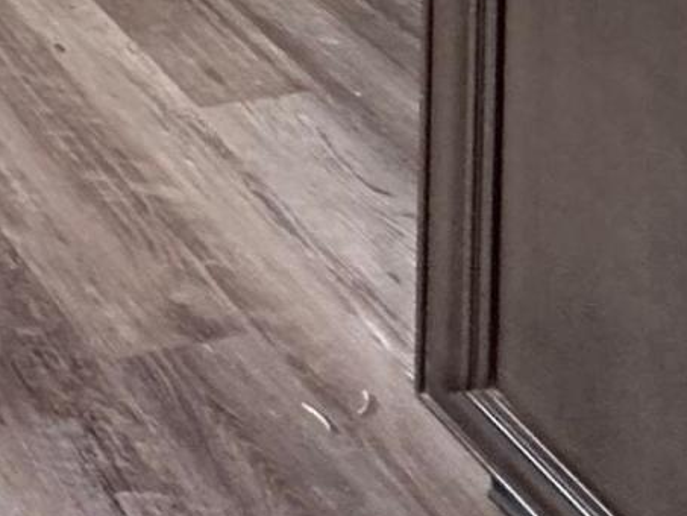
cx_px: -778
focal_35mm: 89
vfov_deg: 11.1
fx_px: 1767
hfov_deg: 15.9
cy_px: -1008
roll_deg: +2.9
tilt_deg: -5.3
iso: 250
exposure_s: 1/60
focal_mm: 2.22
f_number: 2.2
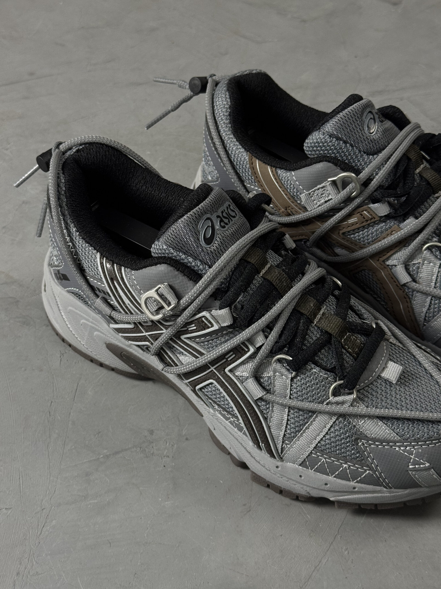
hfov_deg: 30.3
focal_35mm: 48
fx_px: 815
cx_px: 220
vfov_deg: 39.7
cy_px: 294
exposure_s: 1/60
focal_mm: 6.76
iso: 125
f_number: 1.78
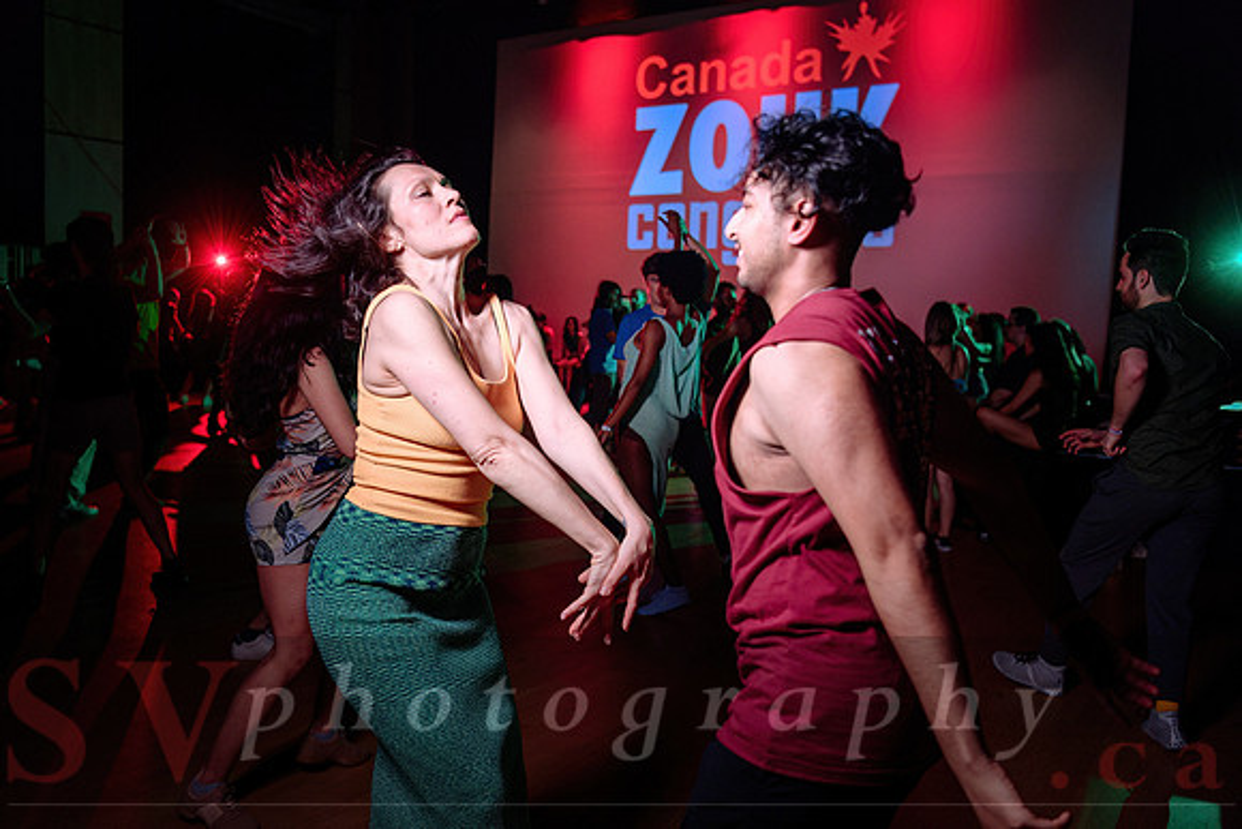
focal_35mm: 32
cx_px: 597
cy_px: 399
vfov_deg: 40.9
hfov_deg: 58.4
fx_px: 1111
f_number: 2.8
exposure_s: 1/100
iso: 800
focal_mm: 31
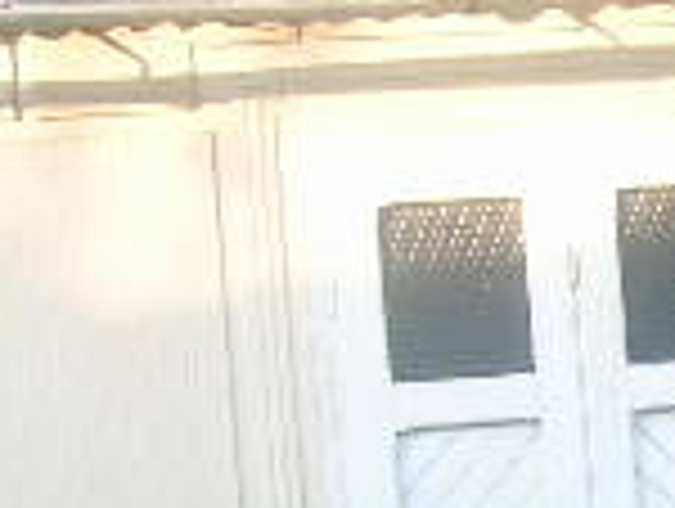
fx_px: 2832
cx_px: 1102
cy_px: 530
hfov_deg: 12.7
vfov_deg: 10.2
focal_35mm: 145
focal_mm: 5.7
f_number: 4.9
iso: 50
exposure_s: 1/40.3
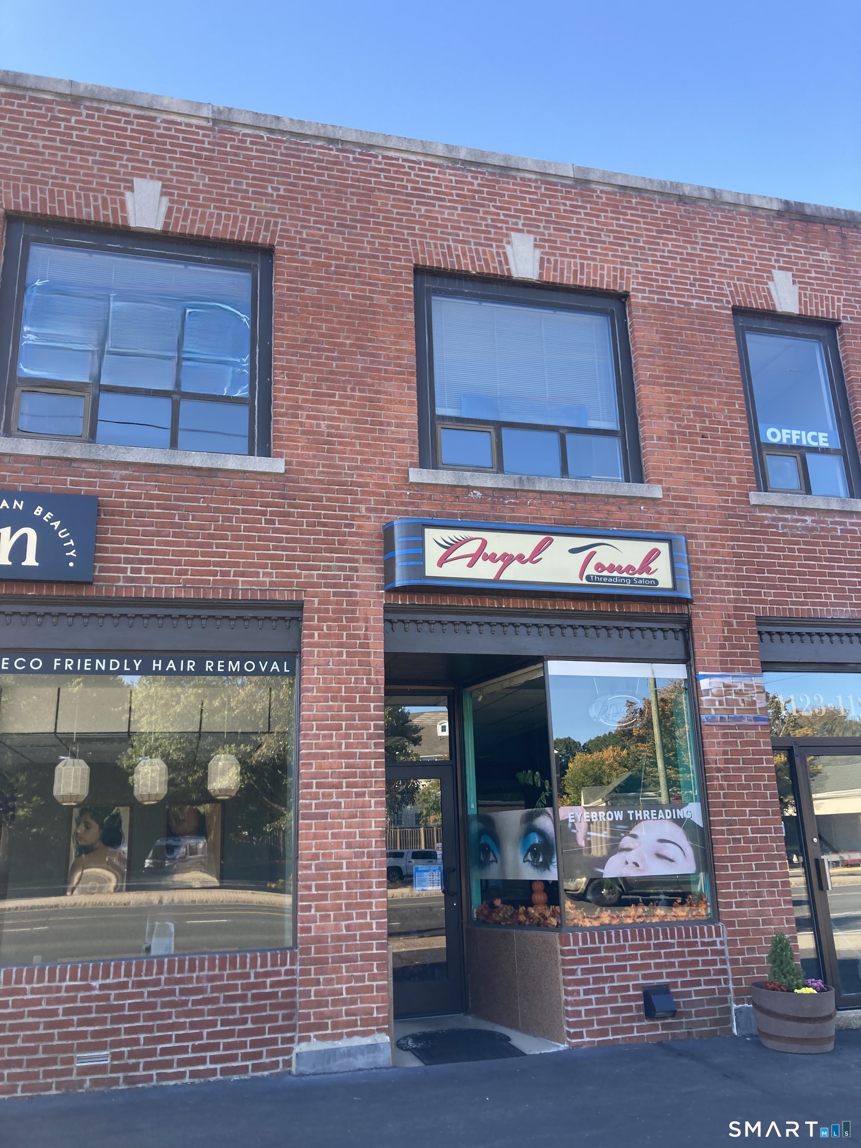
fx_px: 929
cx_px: 430
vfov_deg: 63.4
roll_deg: +2.1
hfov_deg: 49.7
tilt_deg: +14.9
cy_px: 574
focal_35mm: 28
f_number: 1.8
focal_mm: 3.99
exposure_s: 1/142
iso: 20
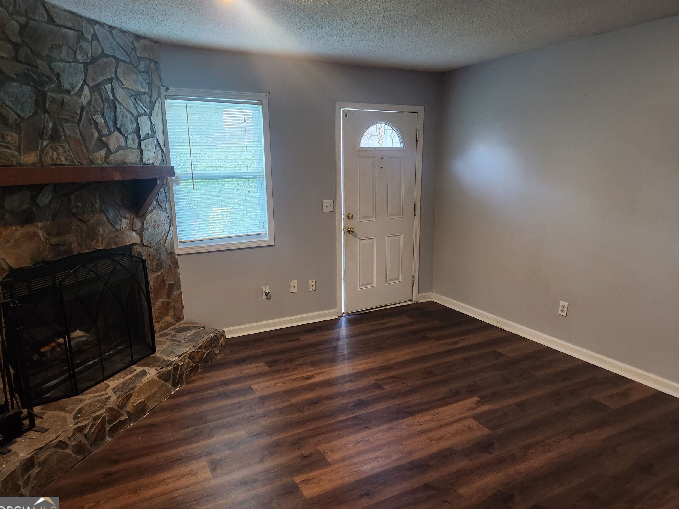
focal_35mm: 24
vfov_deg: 56.8
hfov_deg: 71.6
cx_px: 334
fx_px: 471
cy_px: 257
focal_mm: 5.4
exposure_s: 1/40
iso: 500
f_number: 1.8
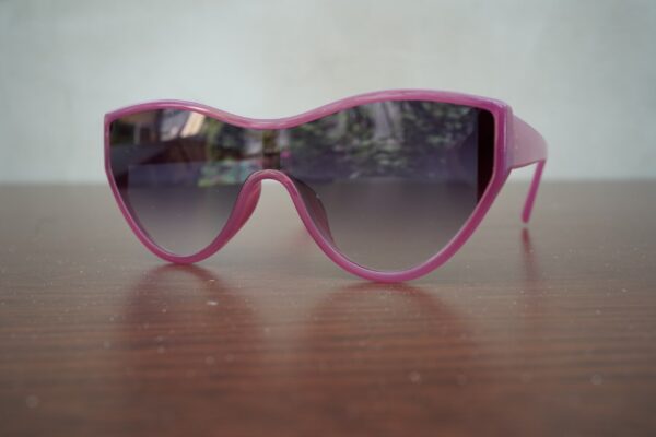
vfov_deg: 37.9
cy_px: 218
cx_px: 328
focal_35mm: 35
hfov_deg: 54.4
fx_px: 638
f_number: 8
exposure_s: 1/250
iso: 1250
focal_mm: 35
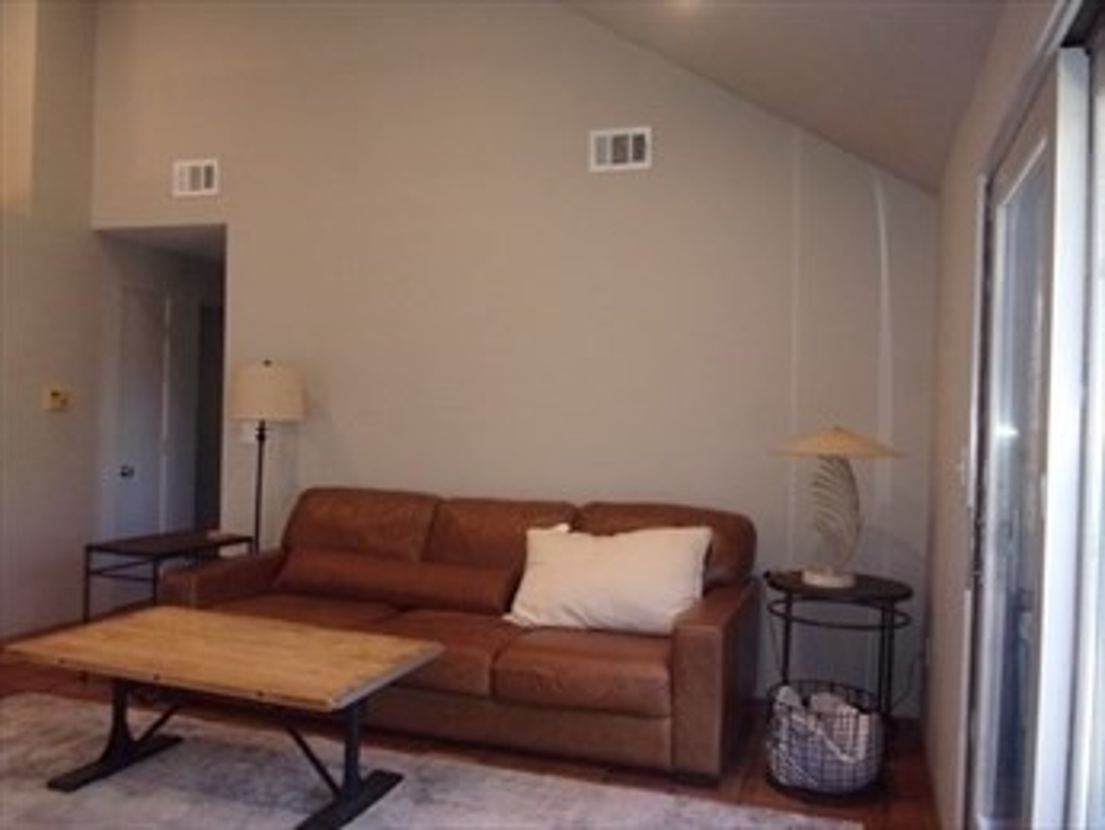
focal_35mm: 28
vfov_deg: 49.8
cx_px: 552
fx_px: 894
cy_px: 415
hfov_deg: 63.4
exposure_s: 1/34
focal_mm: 5.1
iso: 400
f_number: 3.9
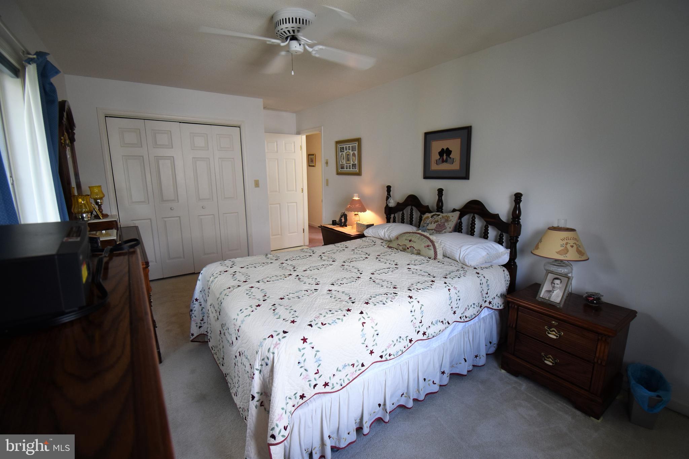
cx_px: 344
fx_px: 287
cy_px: 230
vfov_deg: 77.3
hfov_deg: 100.4
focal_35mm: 15
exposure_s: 1/80
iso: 400
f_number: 4.5
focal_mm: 10
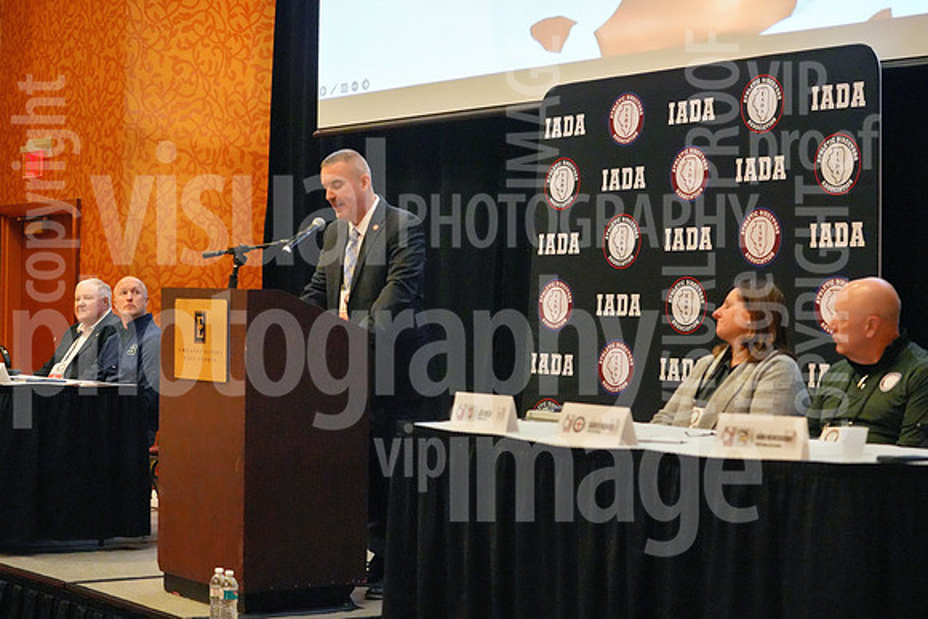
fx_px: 1805
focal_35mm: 70
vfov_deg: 19.5
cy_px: 310
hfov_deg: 28.8
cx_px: 464
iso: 12800
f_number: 3.5
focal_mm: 70
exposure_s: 1/250
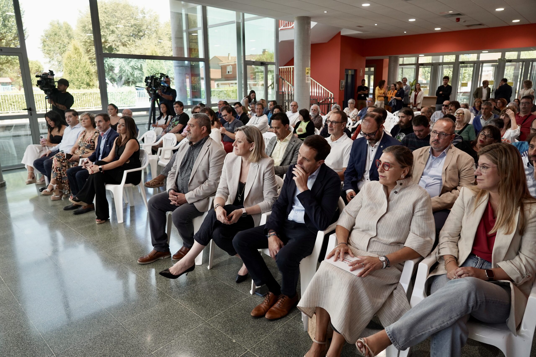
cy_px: 178
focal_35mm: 24
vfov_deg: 53.1
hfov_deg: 73.7
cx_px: 268
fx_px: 357
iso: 1000
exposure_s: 1/200
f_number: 4
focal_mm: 24
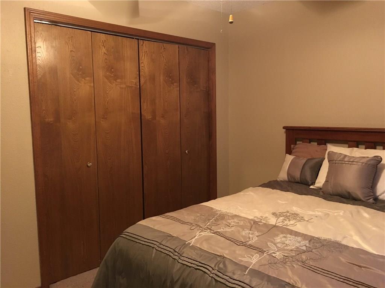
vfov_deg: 48.2
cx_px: 192
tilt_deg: -5.5
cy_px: 144
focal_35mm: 29
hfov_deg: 61.7
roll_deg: +0.1
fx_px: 323
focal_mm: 4.15
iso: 500
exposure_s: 1/15
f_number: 2.2
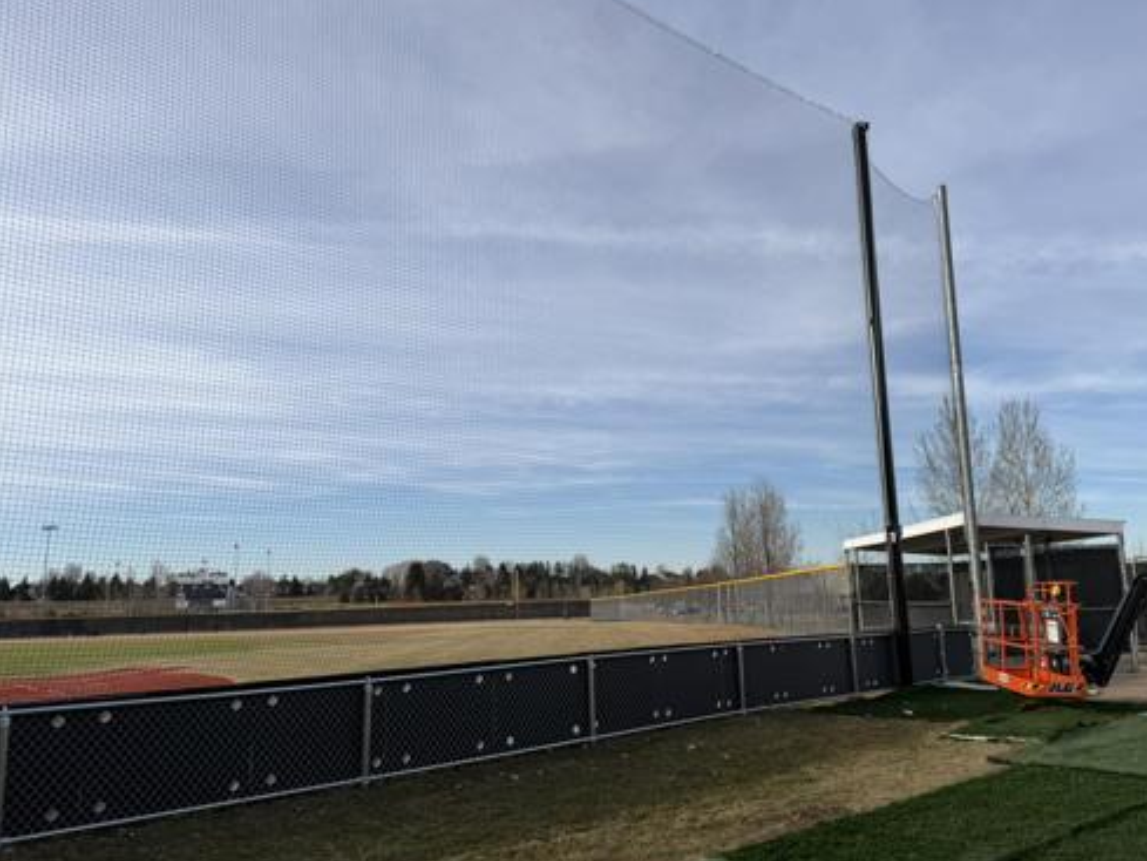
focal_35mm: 27
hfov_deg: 65.2
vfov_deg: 51.4
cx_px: 619
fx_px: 895
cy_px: 426
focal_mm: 6.76
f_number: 1.78
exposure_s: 1/3759
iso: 80
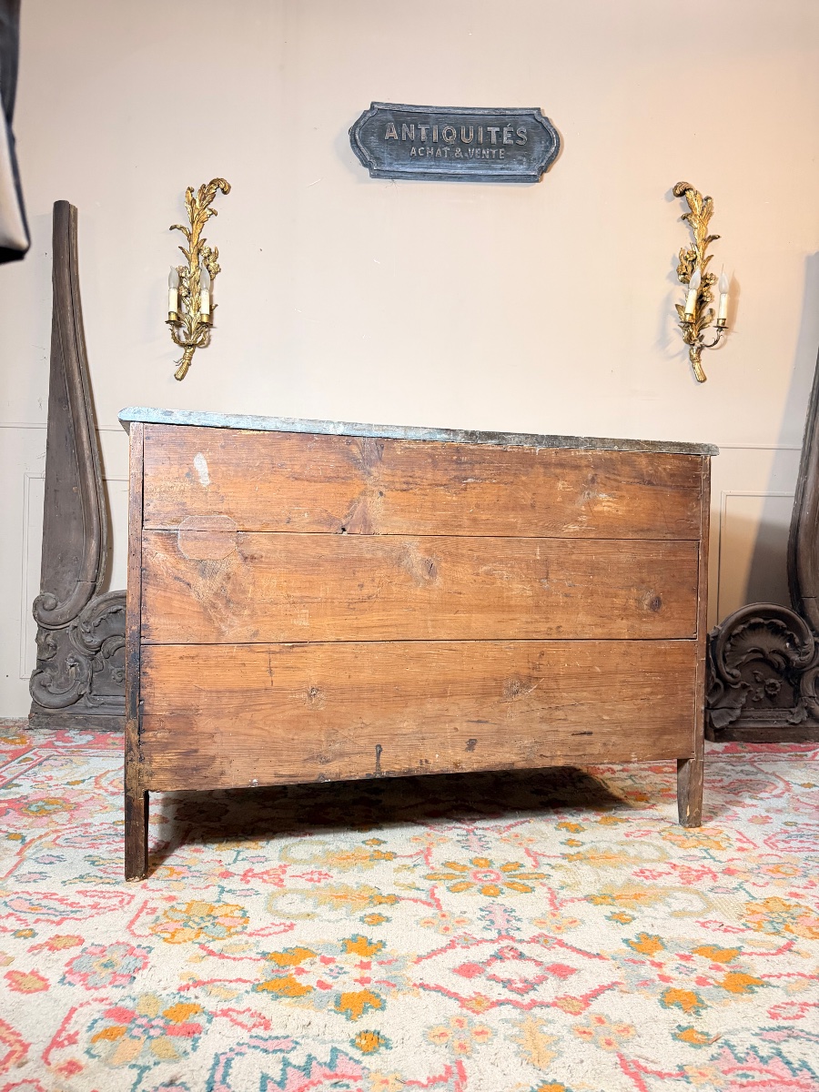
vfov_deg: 71.6
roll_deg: -0.6
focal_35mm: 24
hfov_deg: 56.8
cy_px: 546
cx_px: 410
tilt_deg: -2.0
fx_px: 757
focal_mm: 6.76
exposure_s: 1/50
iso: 640
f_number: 1.78
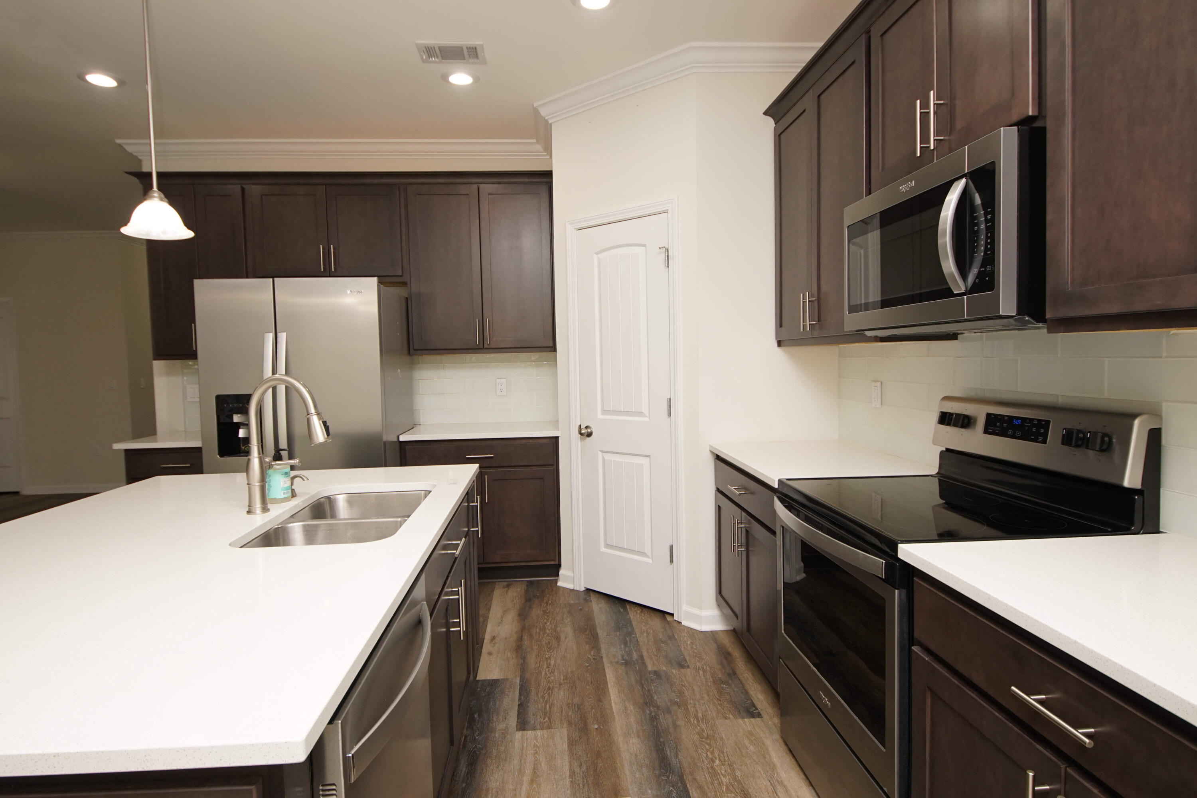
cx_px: 598
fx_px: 599
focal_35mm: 18
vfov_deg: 67.4
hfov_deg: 90.0
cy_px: 399
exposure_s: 1/60
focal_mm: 12
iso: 500
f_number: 4.5
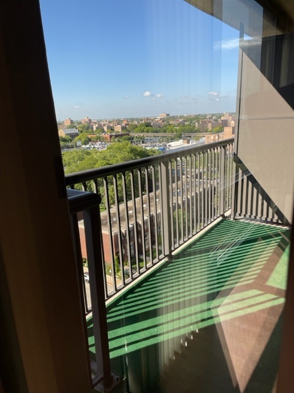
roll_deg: +3.3
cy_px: 196
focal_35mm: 26
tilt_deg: -16.0
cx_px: 147
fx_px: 294
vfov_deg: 67.3
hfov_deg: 53.1
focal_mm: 4.2
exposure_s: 1/932
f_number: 1.6
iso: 32
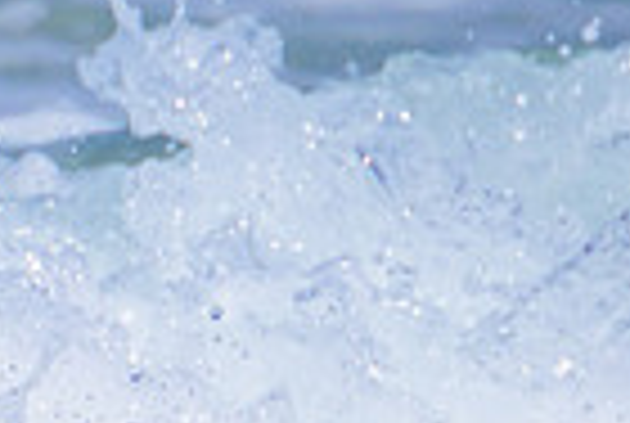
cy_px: 673
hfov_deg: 0.5
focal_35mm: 4494
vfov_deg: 0.3
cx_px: 54
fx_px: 78812
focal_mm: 800
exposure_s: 1/2000
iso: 560
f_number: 11
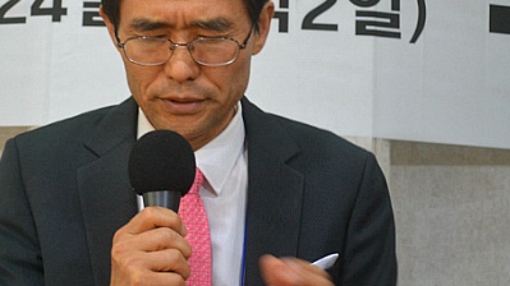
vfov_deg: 11.7
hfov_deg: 20.7
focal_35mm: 103
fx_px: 1389
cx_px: 147
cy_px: 79
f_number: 5.3
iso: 1100
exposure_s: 1/60
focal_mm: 45
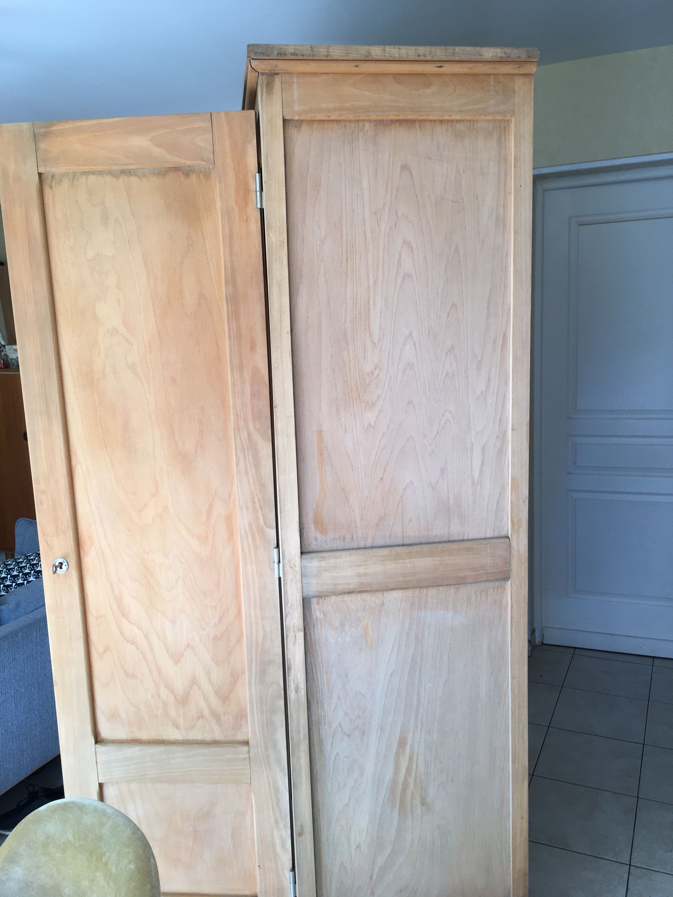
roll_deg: +1.9
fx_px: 752
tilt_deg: -9.6
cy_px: 448
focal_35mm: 29
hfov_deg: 48.2
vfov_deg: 61.7
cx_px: 336
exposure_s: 1/50
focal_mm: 4.15
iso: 32
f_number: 2.2
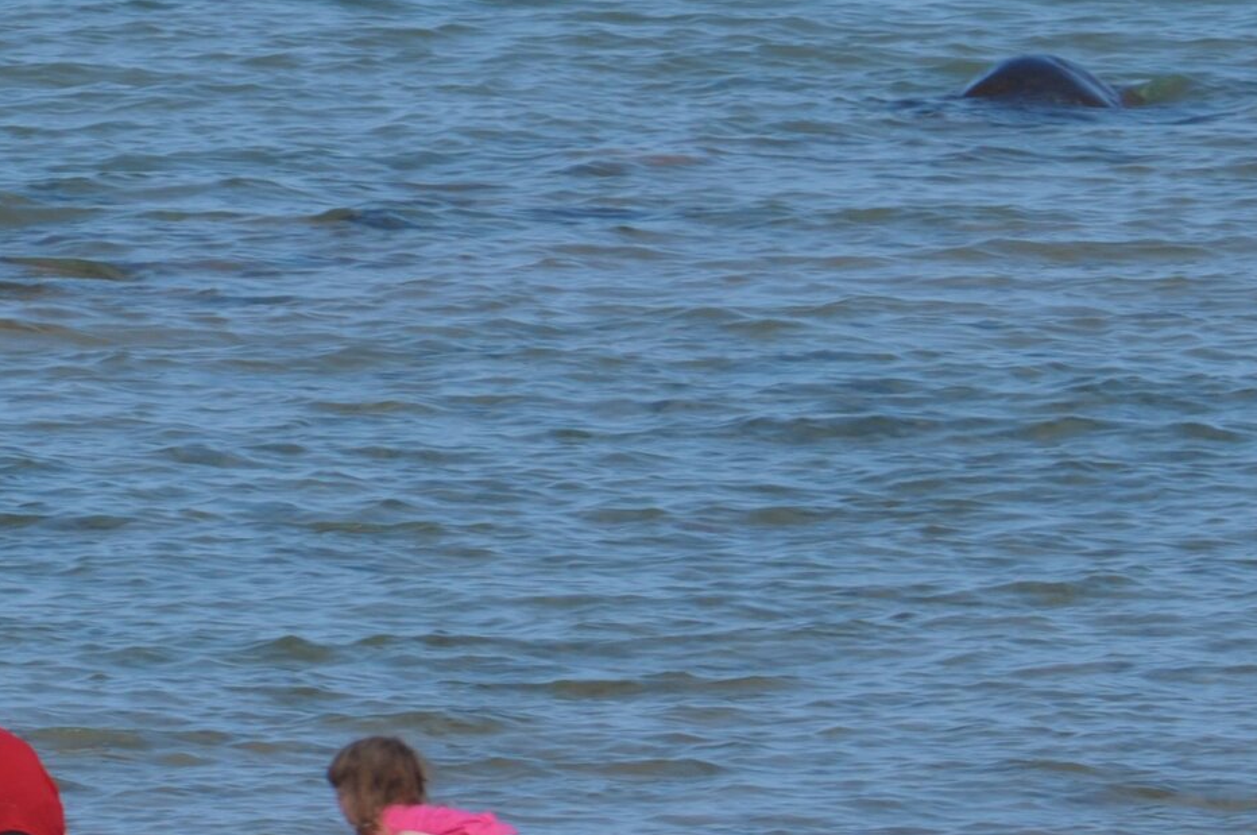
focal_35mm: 1236
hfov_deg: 1.7
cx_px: 254
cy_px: 902
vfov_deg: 1.1
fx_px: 43104
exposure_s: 1/125
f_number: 22
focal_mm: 300
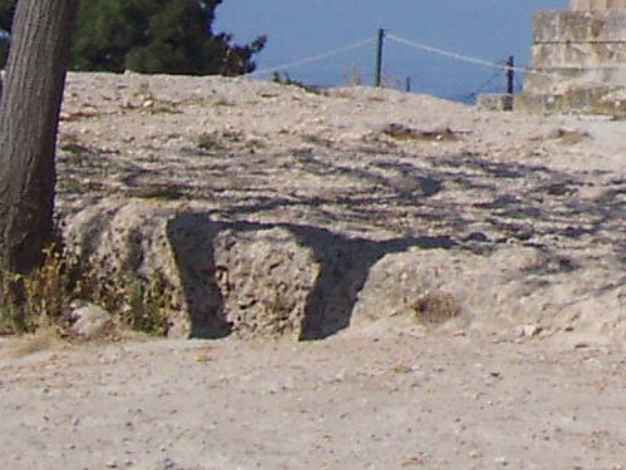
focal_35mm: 224
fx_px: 4052
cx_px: 1045
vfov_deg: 6.5
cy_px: -424
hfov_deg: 8.6
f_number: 6.7
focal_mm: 8.6
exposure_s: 1/750
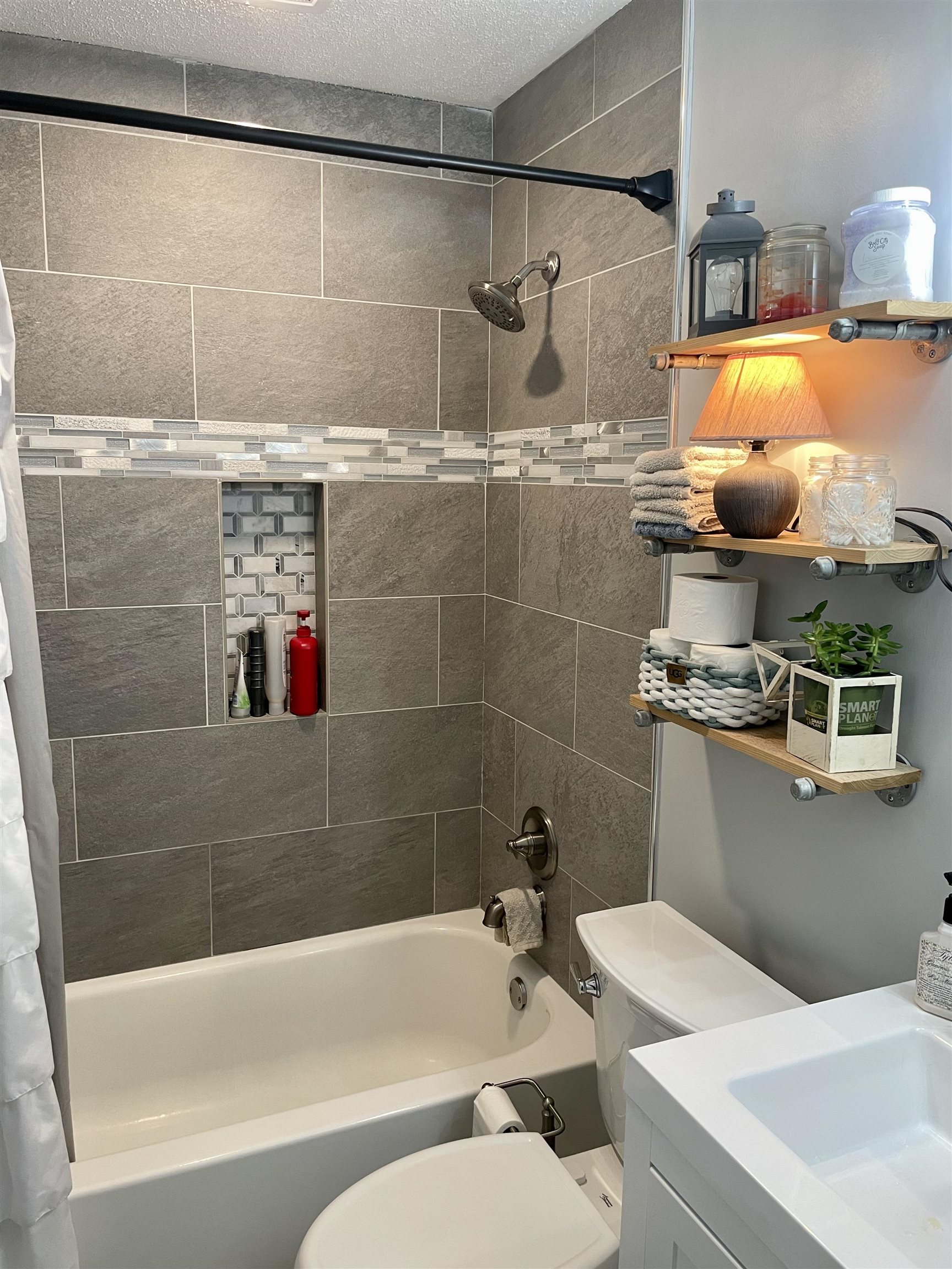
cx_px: 476
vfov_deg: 67.3
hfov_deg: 53.1
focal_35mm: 26
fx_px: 953
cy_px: 634
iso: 100
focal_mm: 4.2
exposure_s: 1/60
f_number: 1.6
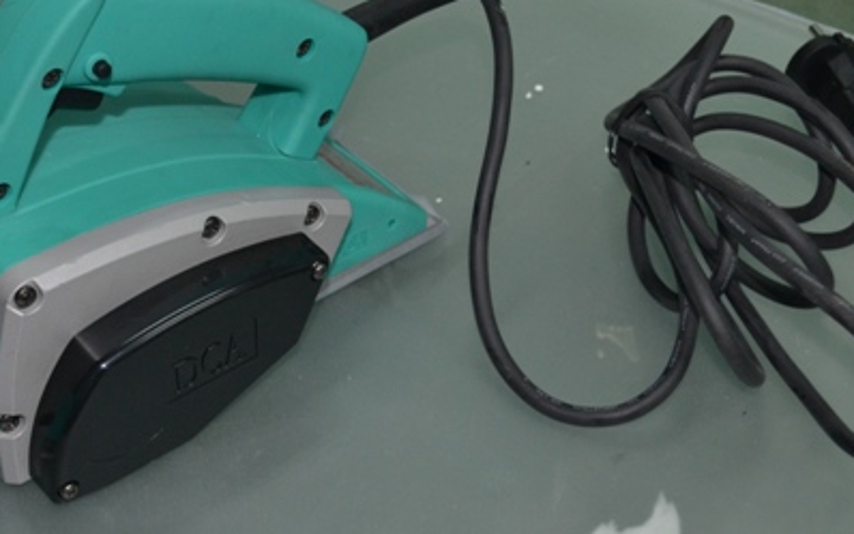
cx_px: 328
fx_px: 1374
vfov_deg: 22.0
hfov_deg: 34.4
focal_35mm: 59
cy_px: 288
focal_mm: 24
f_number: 4
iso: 900
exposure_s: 1/60
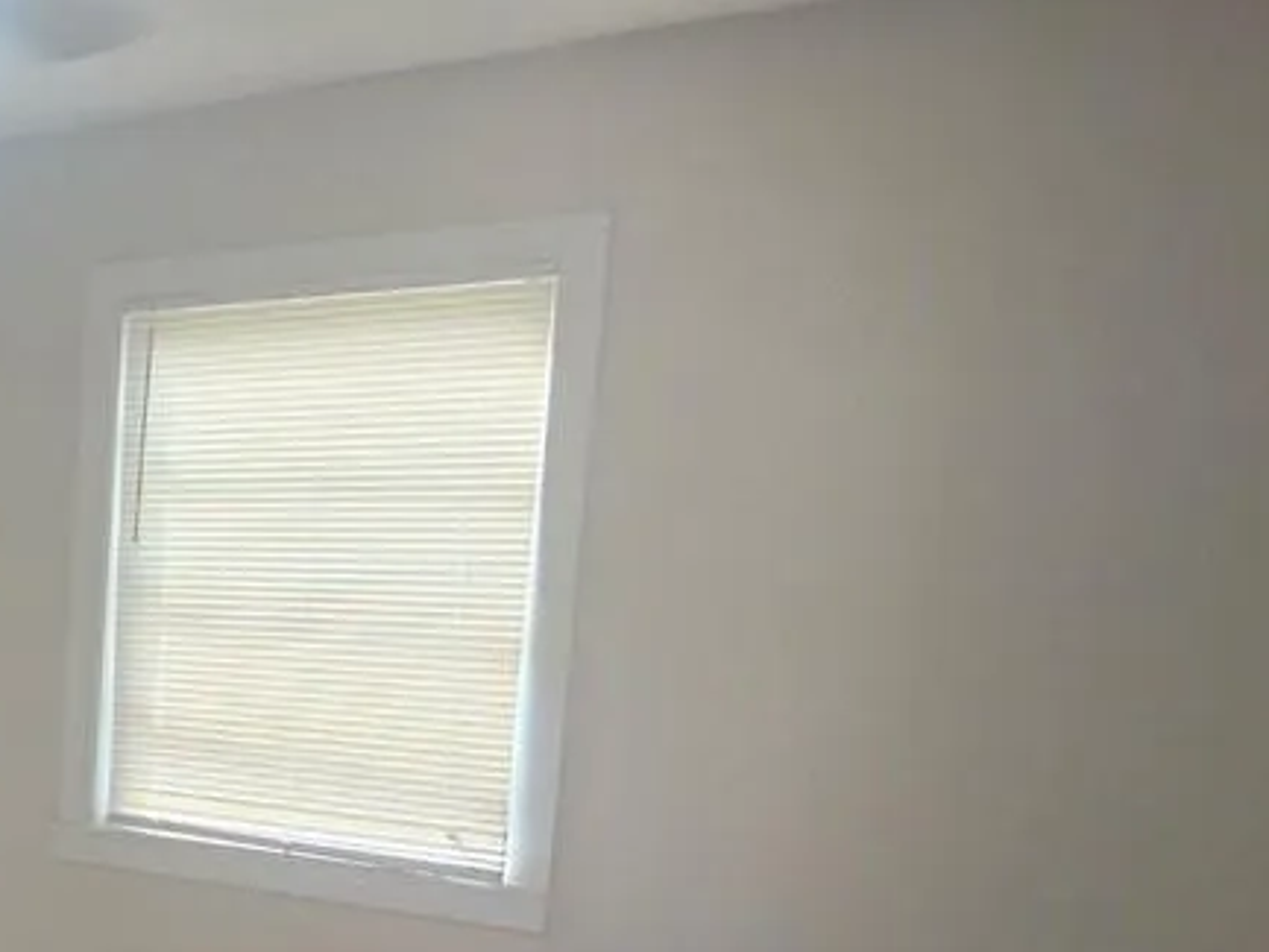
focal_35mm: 48
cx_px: -604
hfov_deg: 27.8
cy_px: 770
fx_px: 1760
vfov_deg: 29.5
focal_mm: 2.2
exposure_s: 1/120
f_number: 1.9
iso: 100
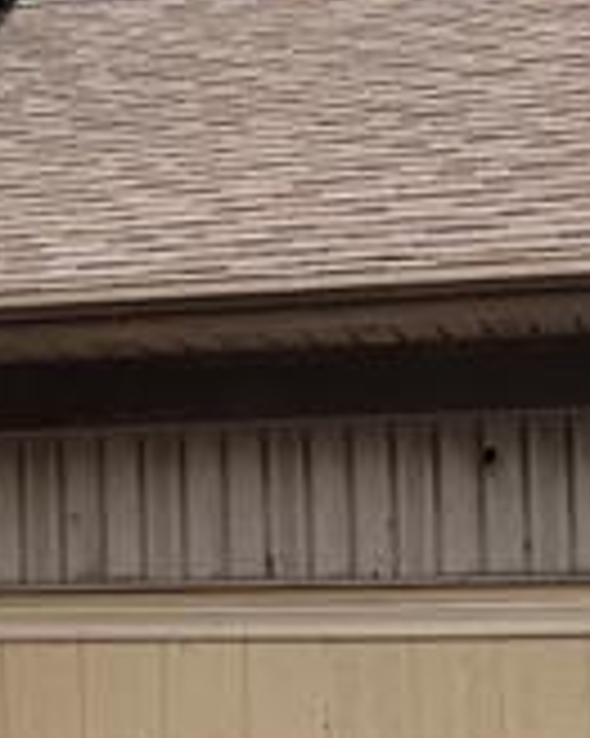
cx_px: -1112
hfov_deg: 8.9
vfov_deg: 13.1
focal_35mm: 146
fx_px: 3190
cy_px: 585
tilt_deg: +2.7
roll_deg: -0.4
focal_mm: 6.76
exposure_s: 1/6711
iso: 80
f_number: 1.78
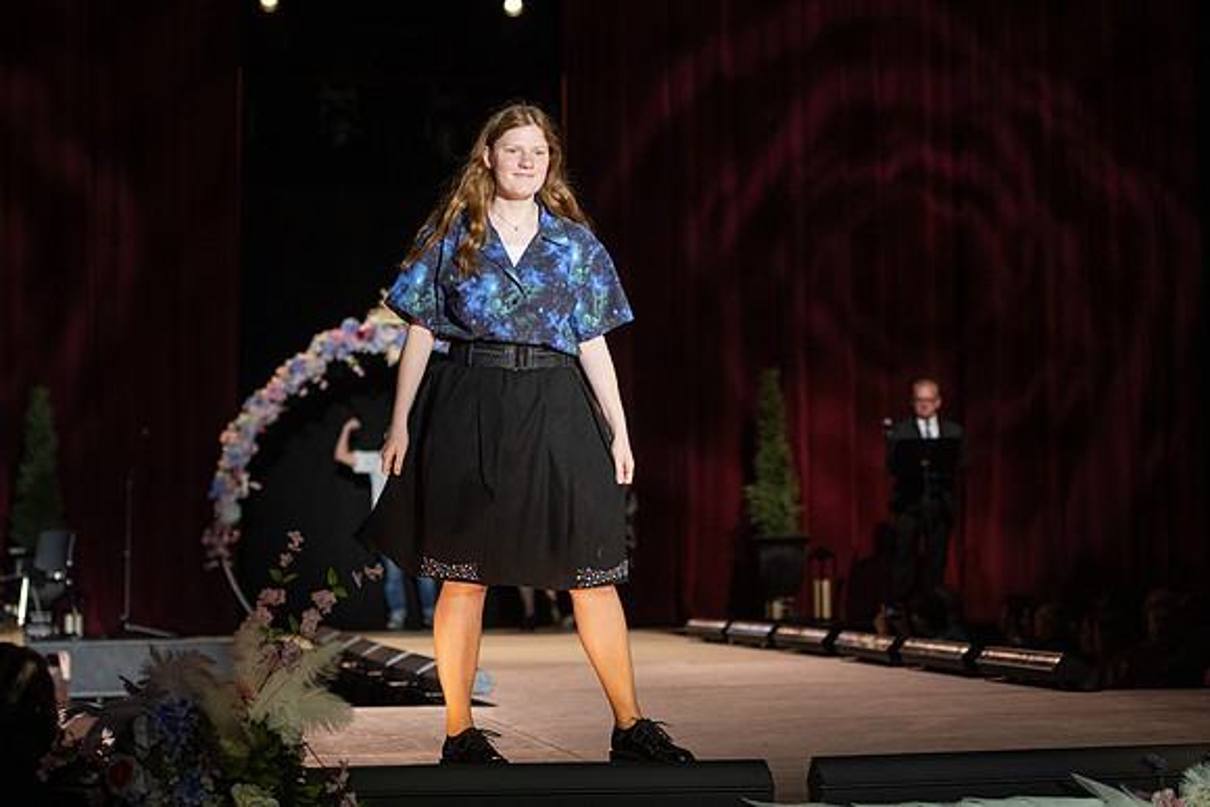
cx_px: 563
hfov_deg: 22.2
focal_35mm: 92
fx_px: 3082
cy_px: 443
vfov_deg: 14.9
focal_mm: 75
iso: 800
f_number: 2.8
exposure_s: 1/800
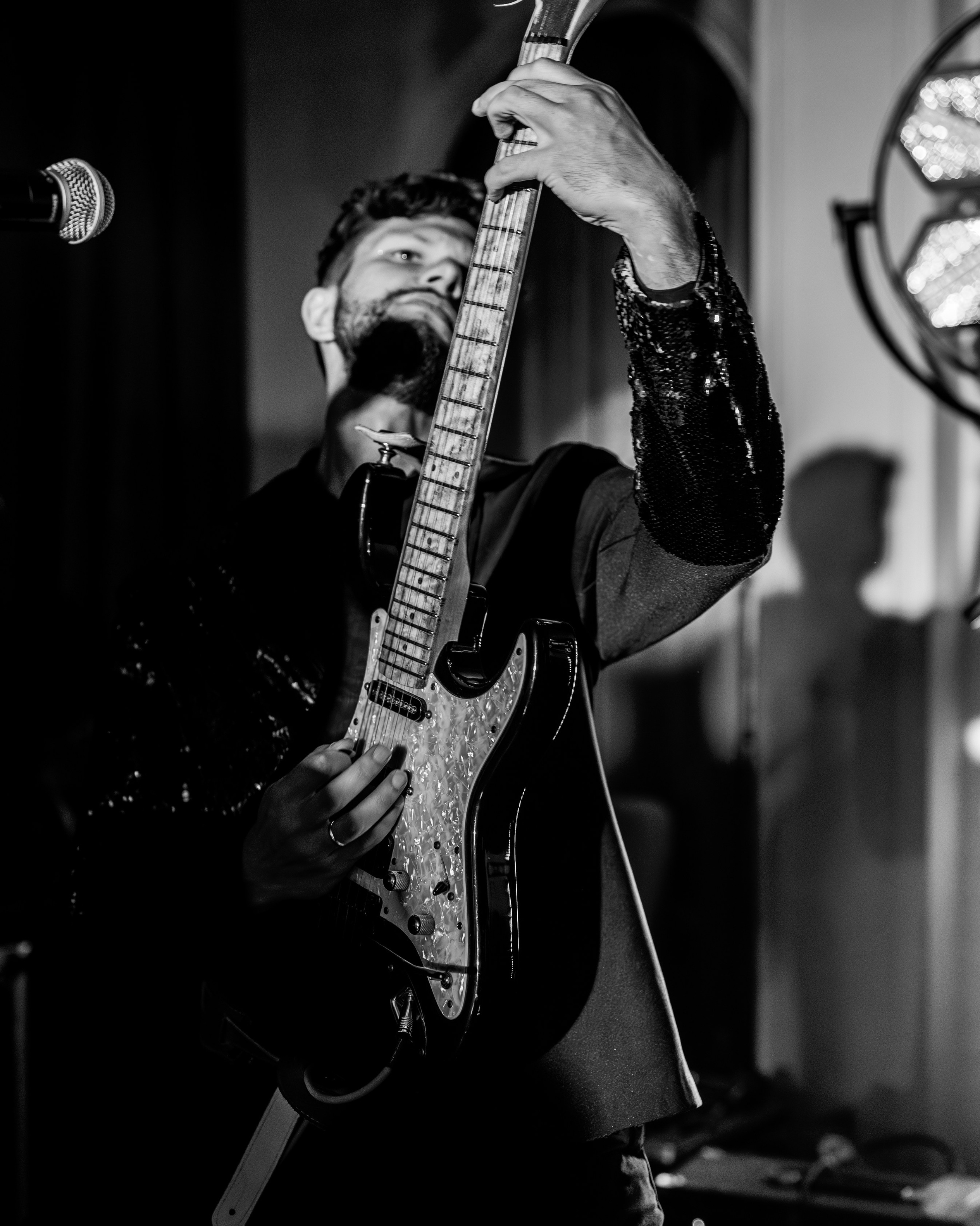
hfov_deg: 26.7
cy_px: 677
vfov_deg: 33.0
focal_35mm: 57
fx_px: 2066
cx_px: 485
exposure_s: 1/250
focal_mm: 50
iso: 4000
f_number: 2.5
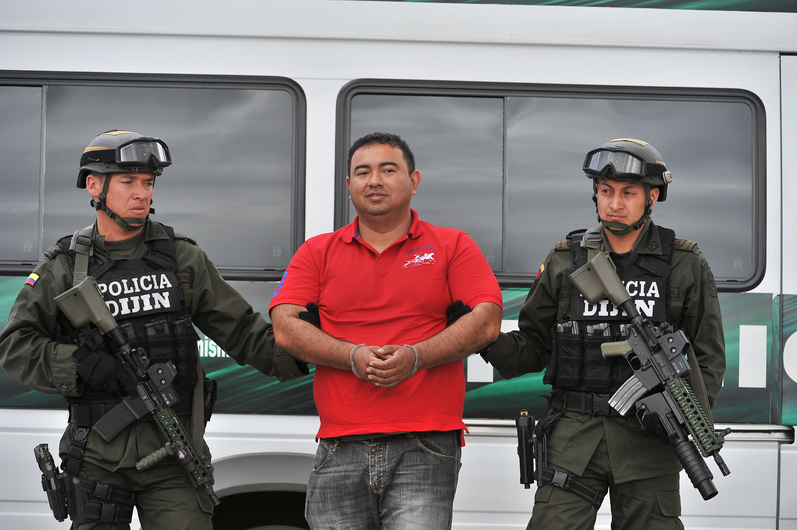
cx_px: 398
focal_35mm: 210
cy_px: 265
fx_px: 4646
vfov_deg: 6.5
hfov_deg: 9.8
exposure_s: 1/500
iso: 250
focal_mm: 210
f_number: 5
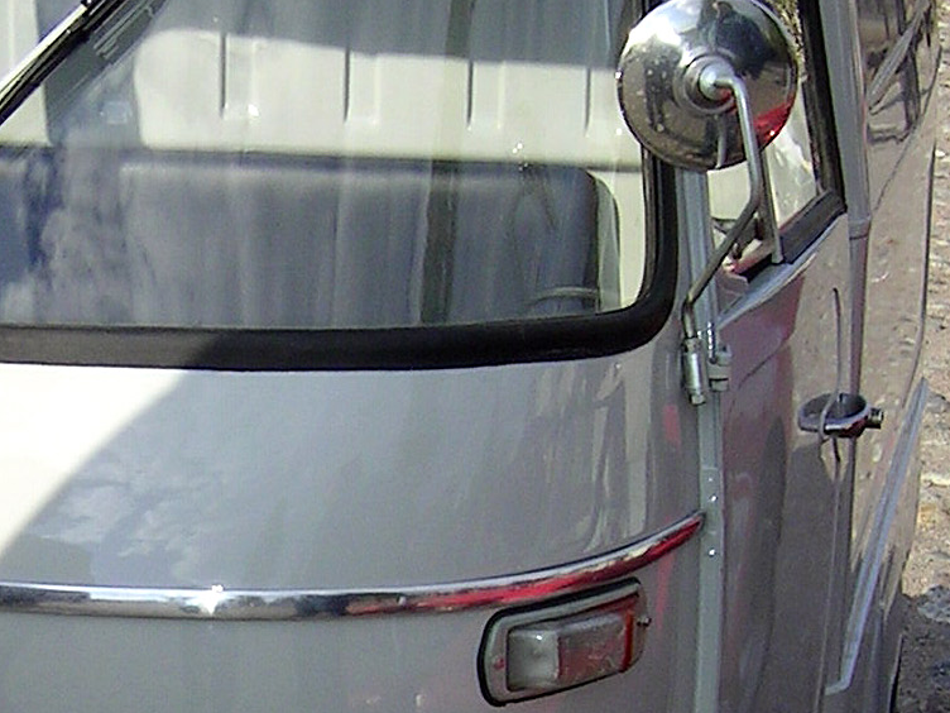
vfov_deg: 14.8
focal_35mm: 98
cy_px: 726
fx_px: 2690
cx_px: 39
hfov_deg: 19.5
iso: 50
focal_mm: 5.6
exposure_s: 1/296
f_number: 4.8
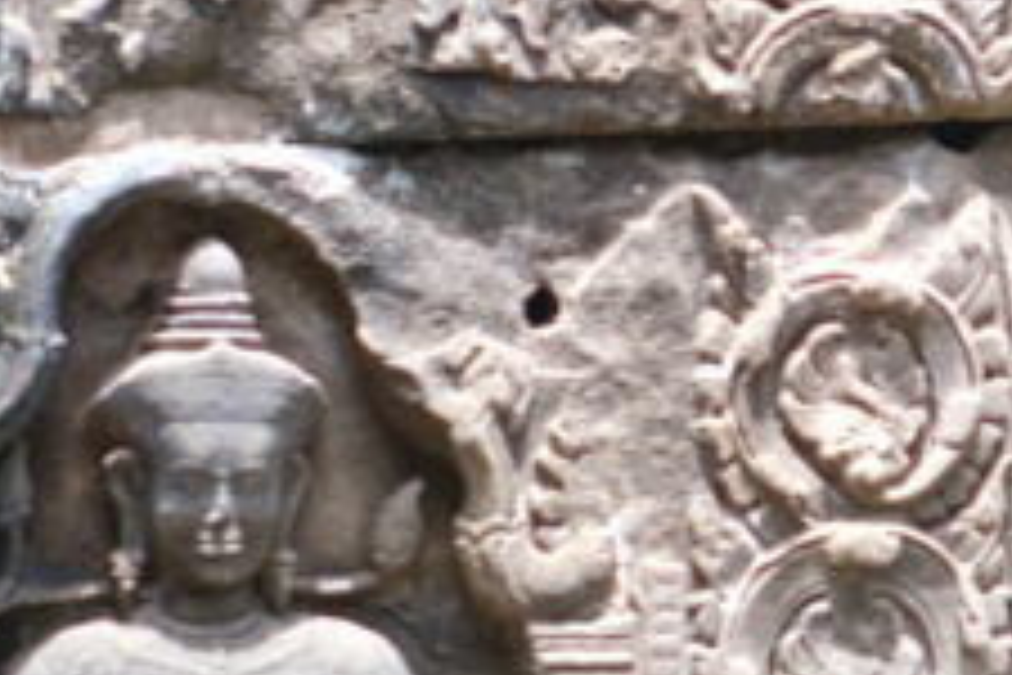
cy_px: 376
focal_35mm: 241
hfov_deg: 8.2
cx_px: 1988
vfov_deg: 5.7
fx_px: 6774
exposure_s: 1/210
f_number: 2.5
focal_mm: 35
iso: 160
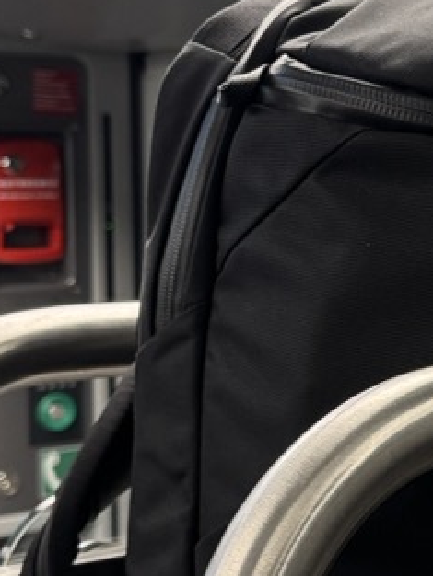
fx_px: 1633
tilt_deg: -1.9
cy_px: 241
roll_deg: -0.7
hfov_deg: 14.1
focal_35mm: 98
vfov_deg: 20.0
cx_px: 667
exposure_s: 1/61
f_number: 1.78
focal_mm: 6.76
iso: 200
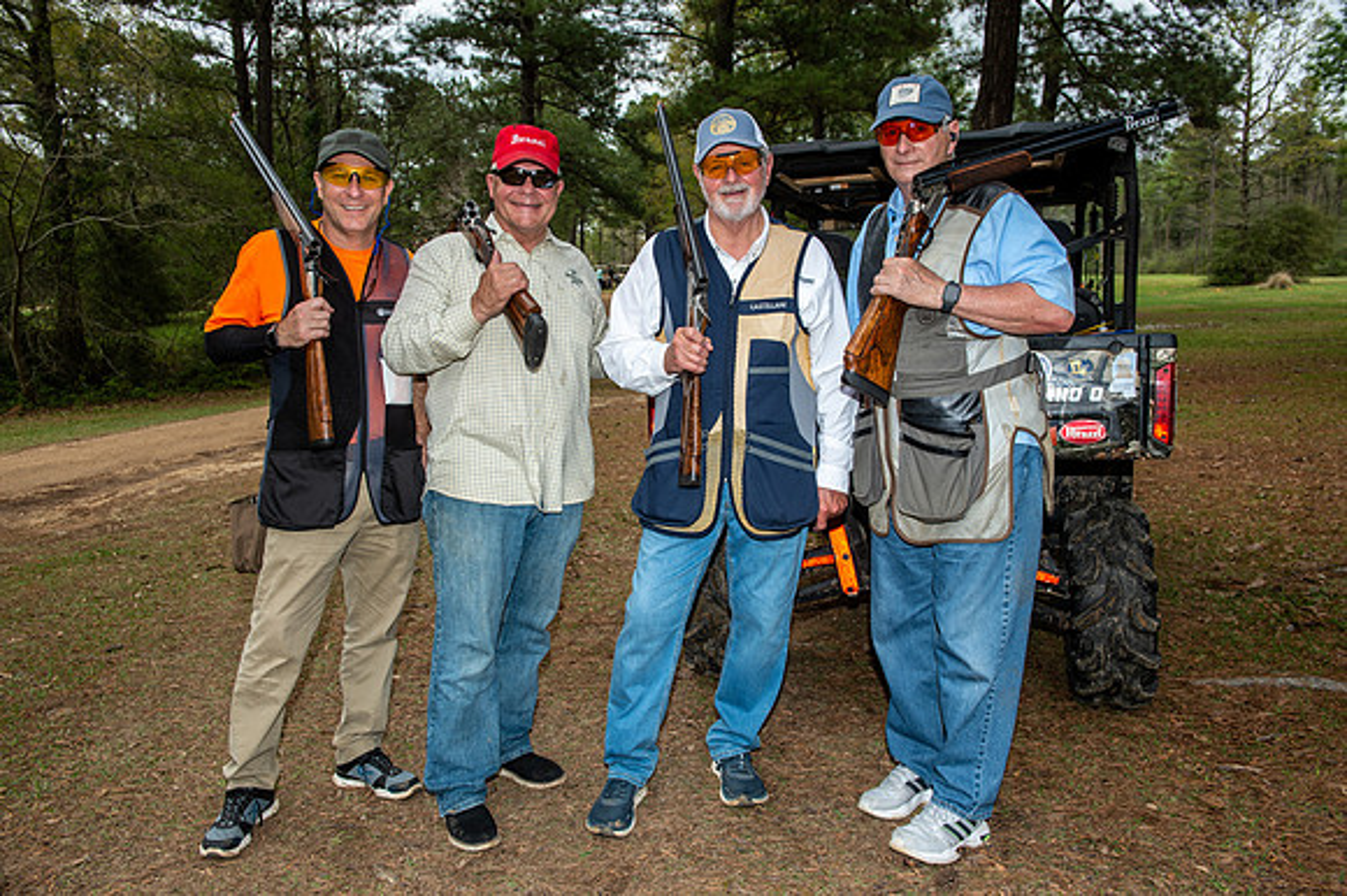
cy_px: 448
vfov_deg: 44.9
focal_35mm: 29
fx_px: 1084
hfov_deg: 63.7
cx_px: 674
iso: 125
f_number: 6.3
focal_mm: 29
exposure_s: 1/250
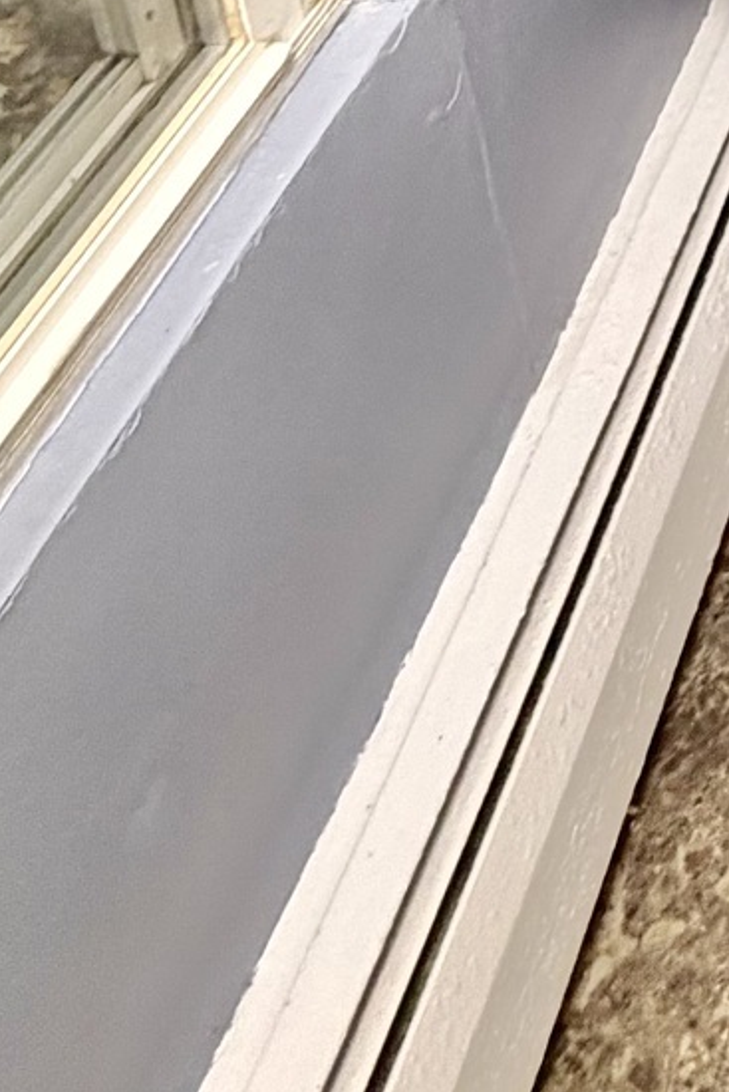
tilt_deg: -18.4
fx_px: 1852
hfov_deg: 16.7
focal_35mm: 61
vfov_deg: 21.8
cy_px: -844
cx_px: 1462
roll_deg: -0.3
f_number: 2.2
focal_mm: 2.22
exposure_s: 1/60
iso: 200
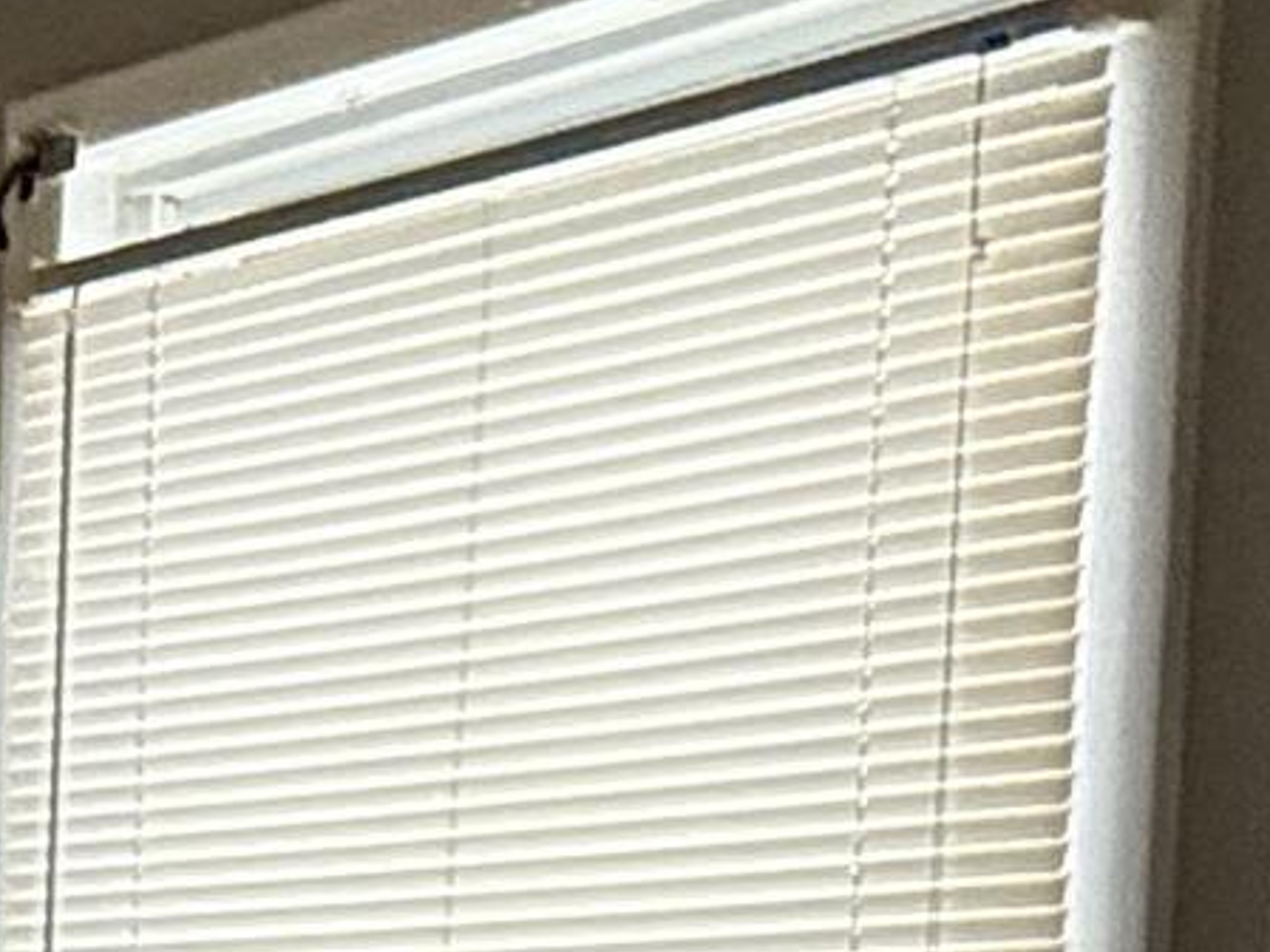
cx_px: -1355
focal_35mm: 96
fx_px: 3522
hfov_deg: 15.7
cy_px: 1465
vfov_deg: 14.3
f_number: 2.2
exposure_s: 1/120
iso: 640
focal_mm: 2.22
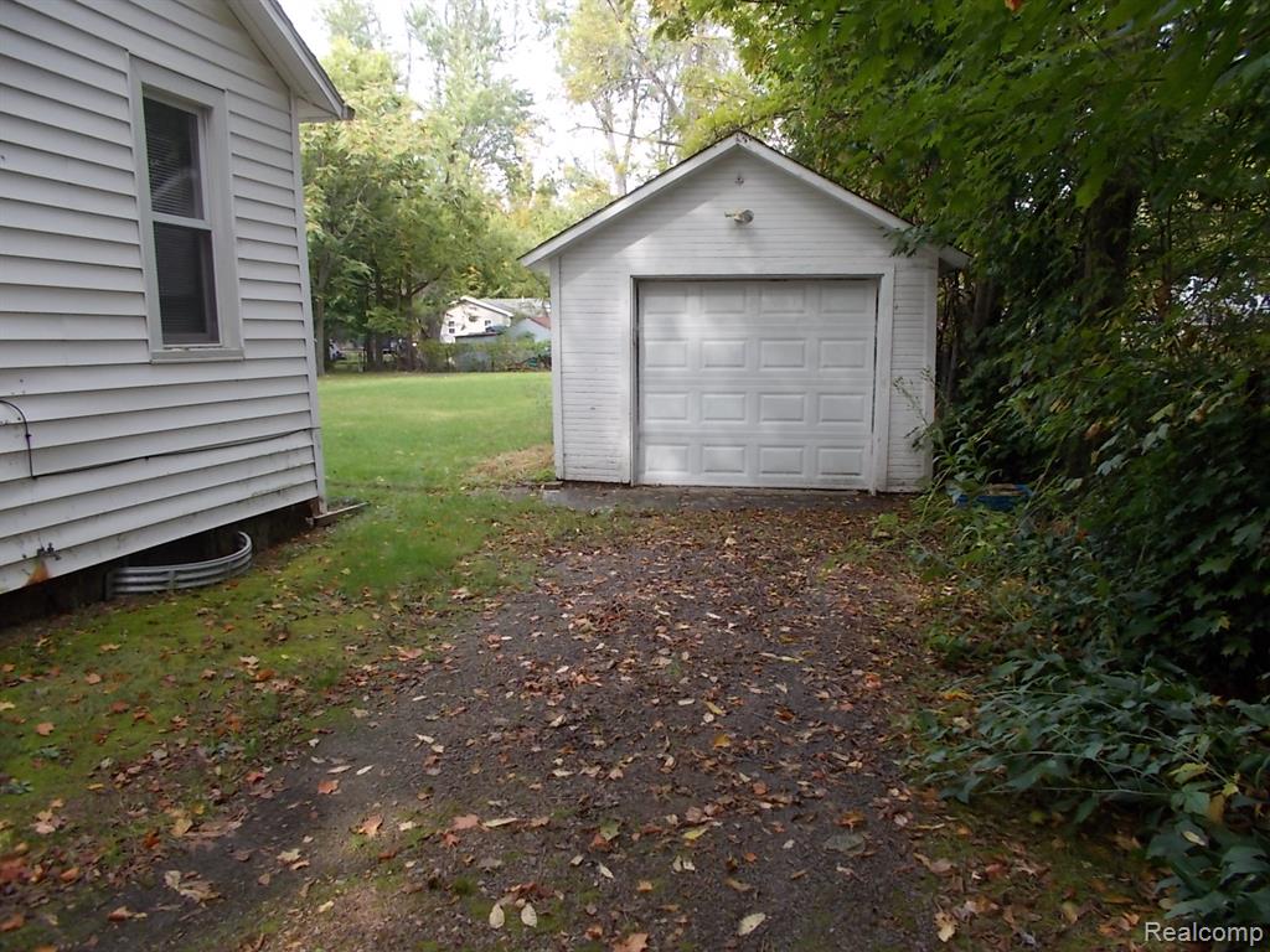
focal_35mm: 26
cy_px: 476
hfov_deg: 67.3
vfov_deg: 53.1
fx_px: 954
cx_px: 635
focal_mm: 4.6
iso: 80
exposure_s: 1/160
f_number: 3.2
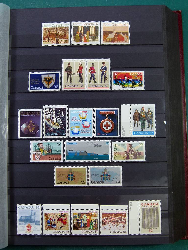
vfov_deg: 52.6
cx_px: 94
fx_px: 253
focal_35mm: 35
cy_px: 125
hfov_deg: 40.7
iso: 100
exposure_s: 1/80
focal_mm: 6.3
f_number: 3.1
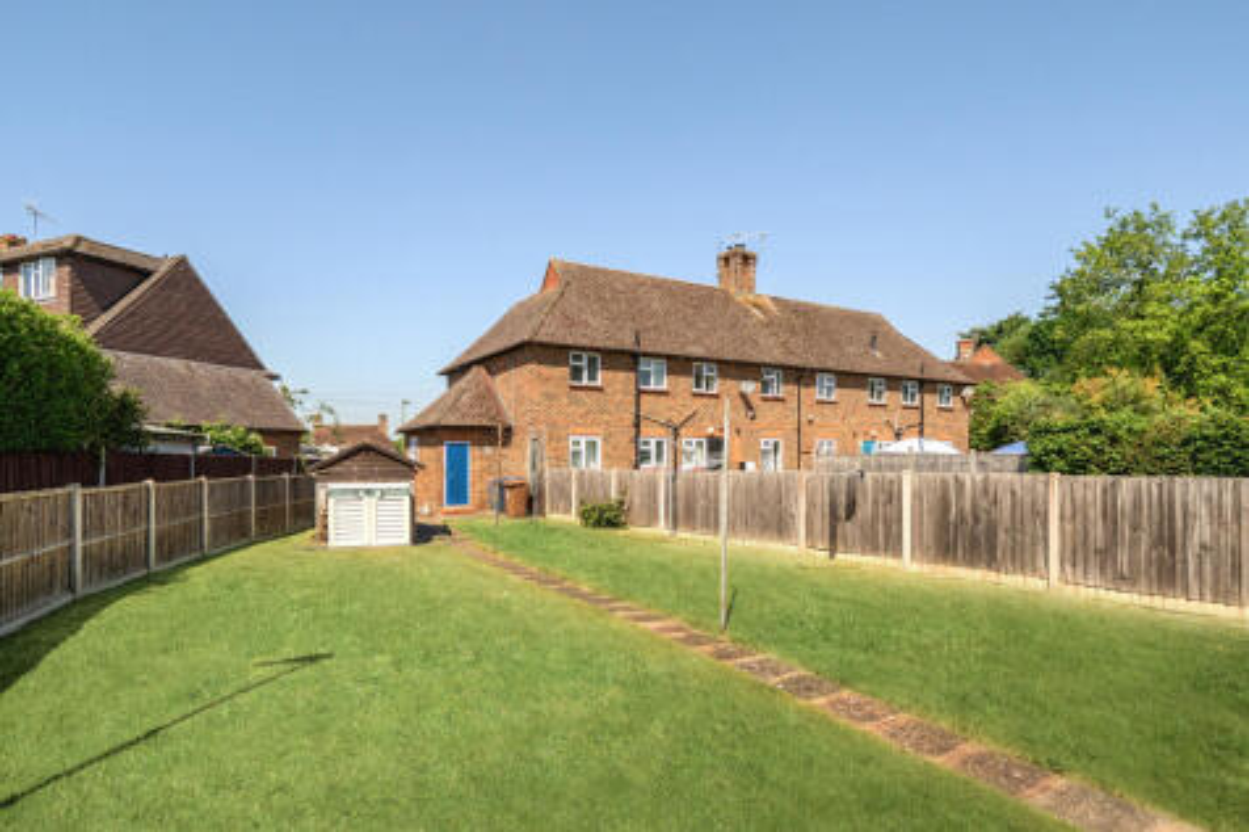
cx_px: 624
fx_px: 624
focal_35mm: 18
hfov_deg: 90.0
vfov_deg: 67.3
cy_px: 416
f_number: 8
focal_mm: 12
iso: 400
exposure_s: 1/1250
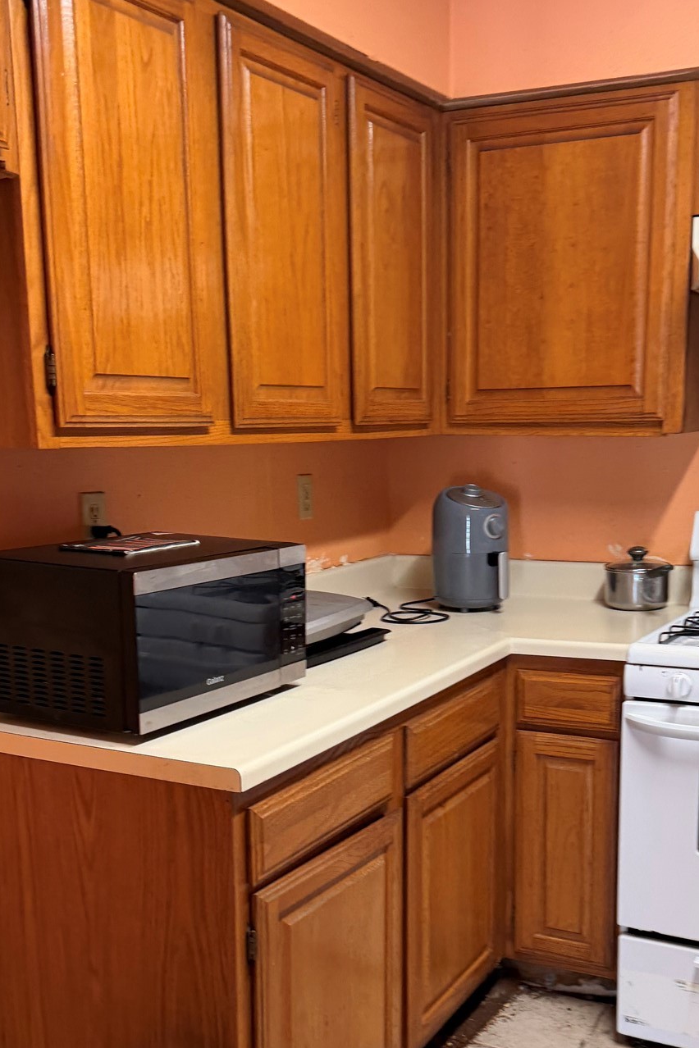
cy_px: 668
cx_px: 400
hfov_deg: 33.3
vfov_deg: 47.9
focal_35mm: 40
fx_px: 1165
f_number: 1.78
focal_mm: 6.76
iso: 200
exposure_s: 1/120
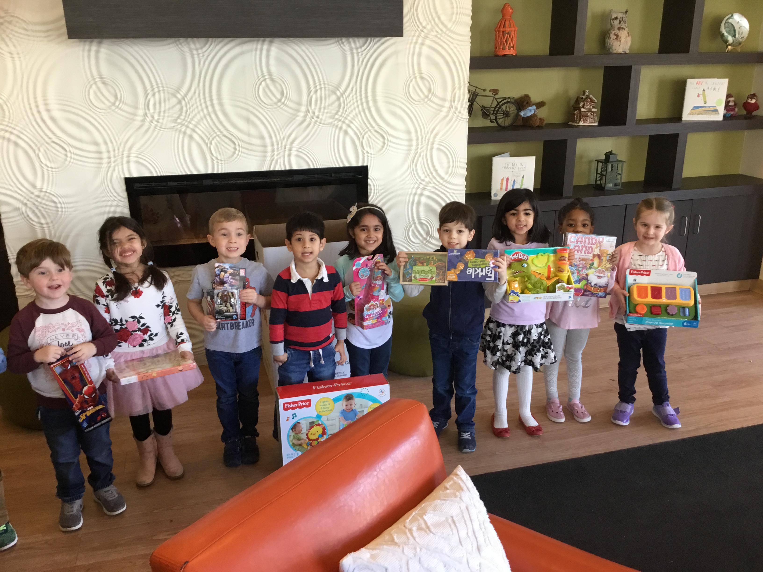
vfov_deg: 45.4
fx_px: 683
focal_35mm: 31
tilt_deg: -18.0
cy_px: 286
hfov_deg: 58.4
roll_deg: +1.8
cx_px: 382
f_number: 2.4
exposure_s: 1/30
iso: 80
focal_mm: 3.3
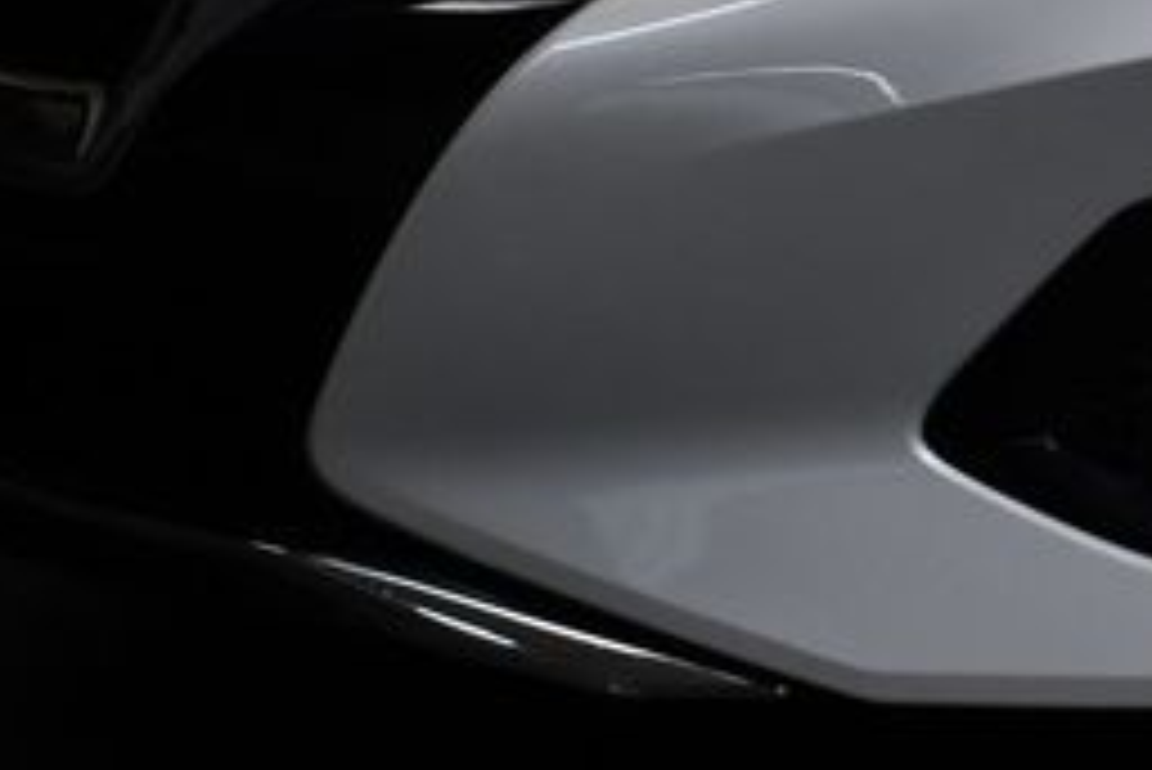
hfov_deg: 13.4
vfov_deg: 9.1
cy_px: -63
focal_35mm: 150
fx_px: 4803
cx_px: 1287
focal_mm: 30
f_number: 4.2
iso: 450
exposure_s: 1/250
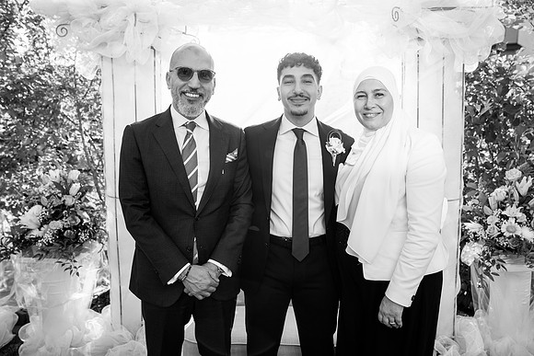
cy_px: 178
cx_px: 267
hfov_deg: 65.5
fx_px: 415
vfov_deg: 46.4
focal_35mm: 28
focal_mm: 28
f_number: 3.5
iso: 200
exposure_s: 1/640
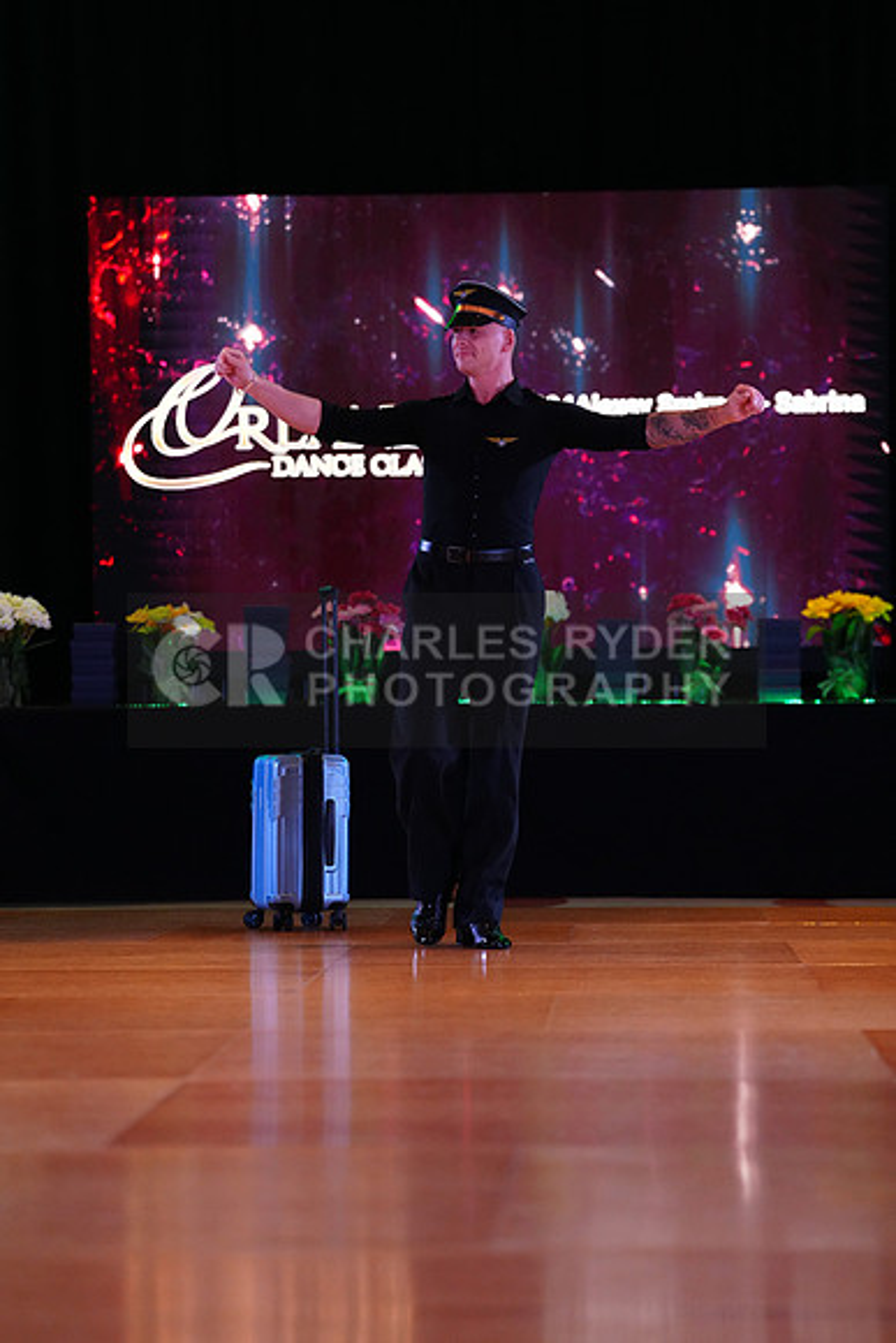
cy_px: 672
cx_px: 448
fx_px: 4290
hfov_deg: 11.9
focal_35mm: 115
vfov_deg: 17.8
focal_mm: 115
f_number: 2.8
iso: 5000
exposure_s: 1/400
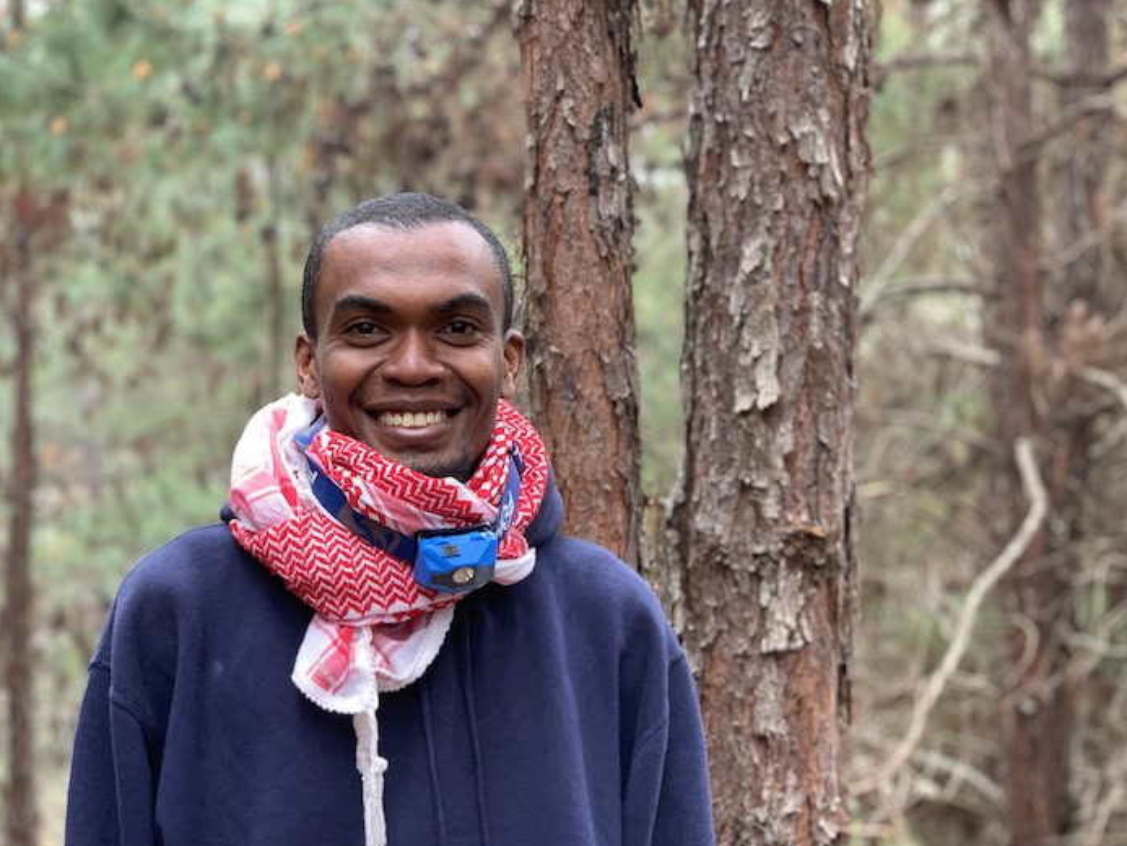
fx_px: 1954
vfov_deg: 24.4
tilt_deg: -1.5
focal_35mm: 60
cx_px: 530
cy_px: 421
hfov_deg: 32.2
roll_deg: -0.6
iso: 125
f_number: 2.4
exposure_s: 1/63
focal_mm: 6
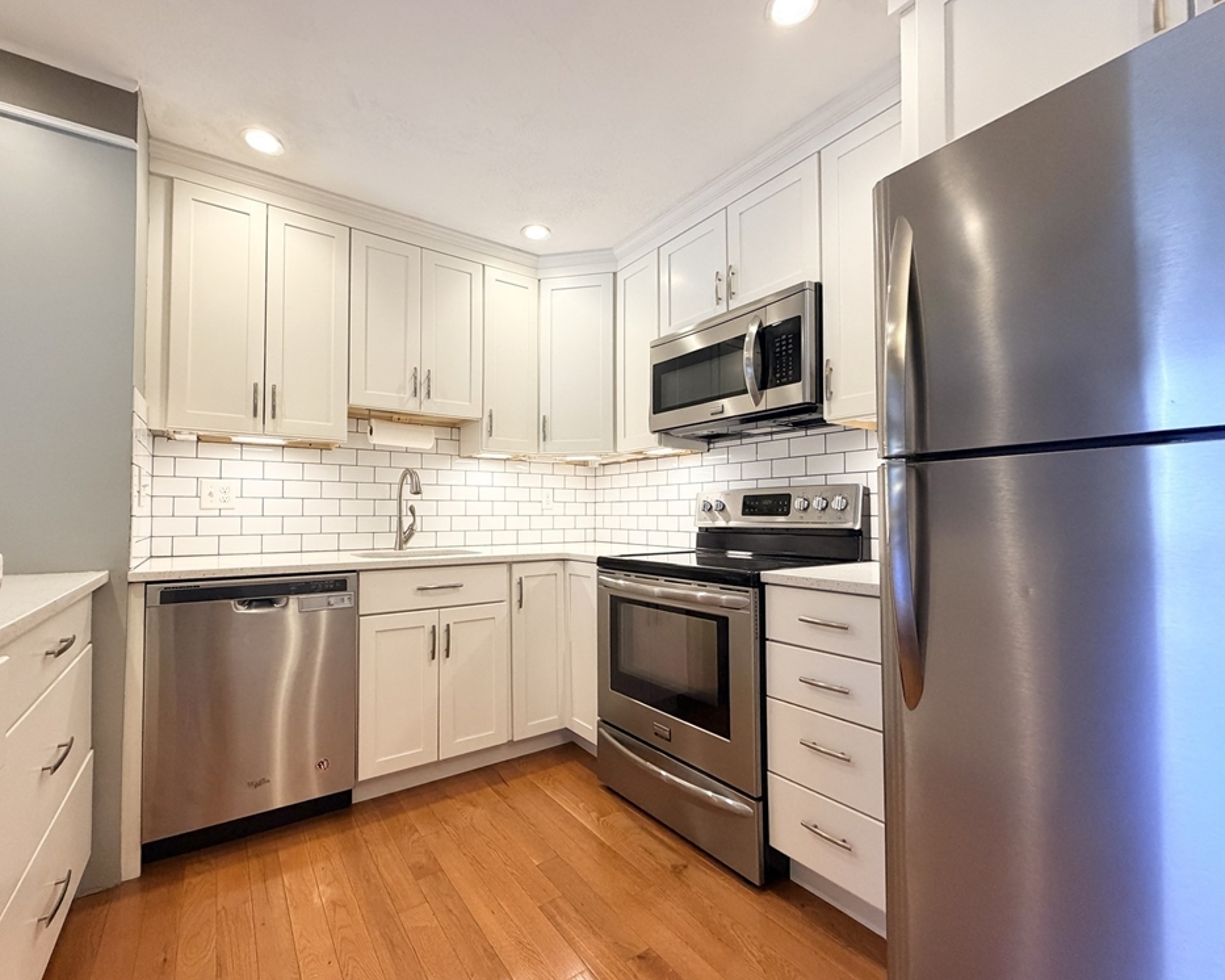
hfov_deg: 96.7
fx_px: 544
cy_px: 498
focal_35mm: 15
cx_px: 570
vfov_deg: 84.0
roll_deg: +0.5
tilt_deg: +1.4
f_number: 2.2
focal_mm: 2.22
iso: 320
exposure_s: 1/120
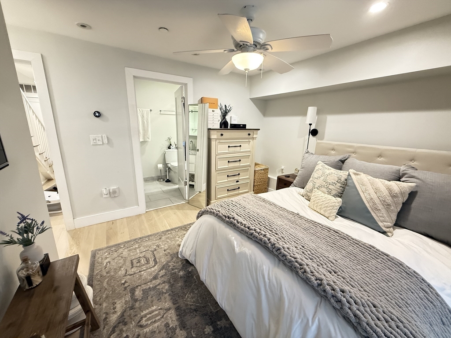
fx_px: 182
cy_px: 169
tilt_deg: -15.0
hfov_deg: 102.1
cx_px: 226
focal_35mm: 14
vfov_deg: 85.7
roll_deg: -1.0
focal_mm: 2.22
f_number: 2.2
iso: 640
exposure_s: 1/60
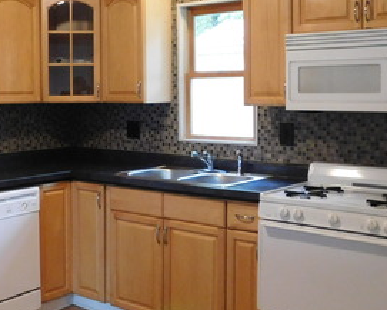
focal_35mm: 53
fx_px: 607
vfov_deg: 28.5
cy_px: 110
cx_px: 119
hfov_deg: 34.9
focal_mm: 4
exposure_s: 1/30
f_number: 3
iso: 400
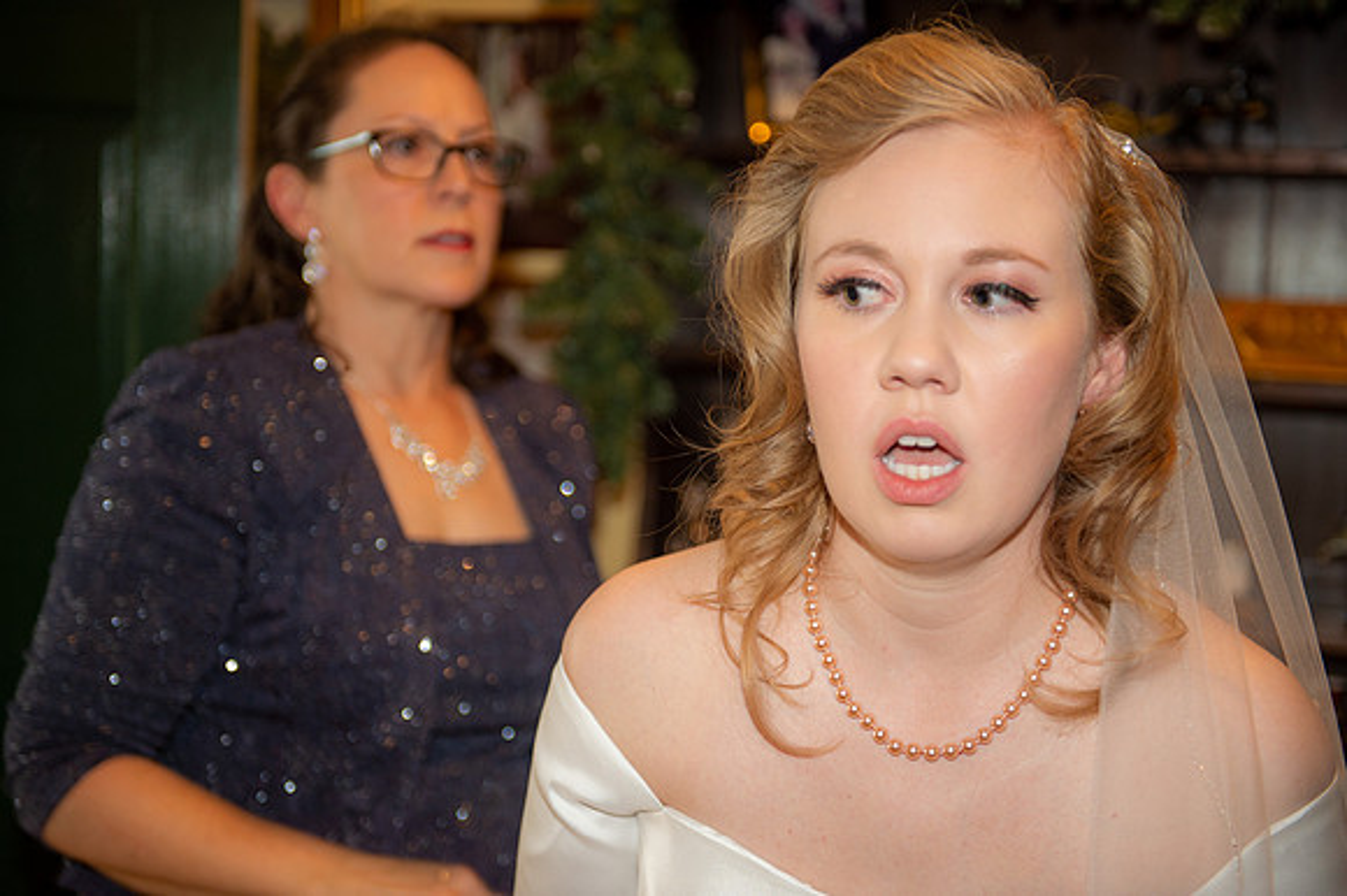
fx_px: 2244
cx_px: 674
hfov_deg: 33.4
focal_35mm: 60
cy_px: 448
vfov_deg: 22.6
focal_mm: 60
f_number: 2.8
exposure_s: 1/60
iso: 320
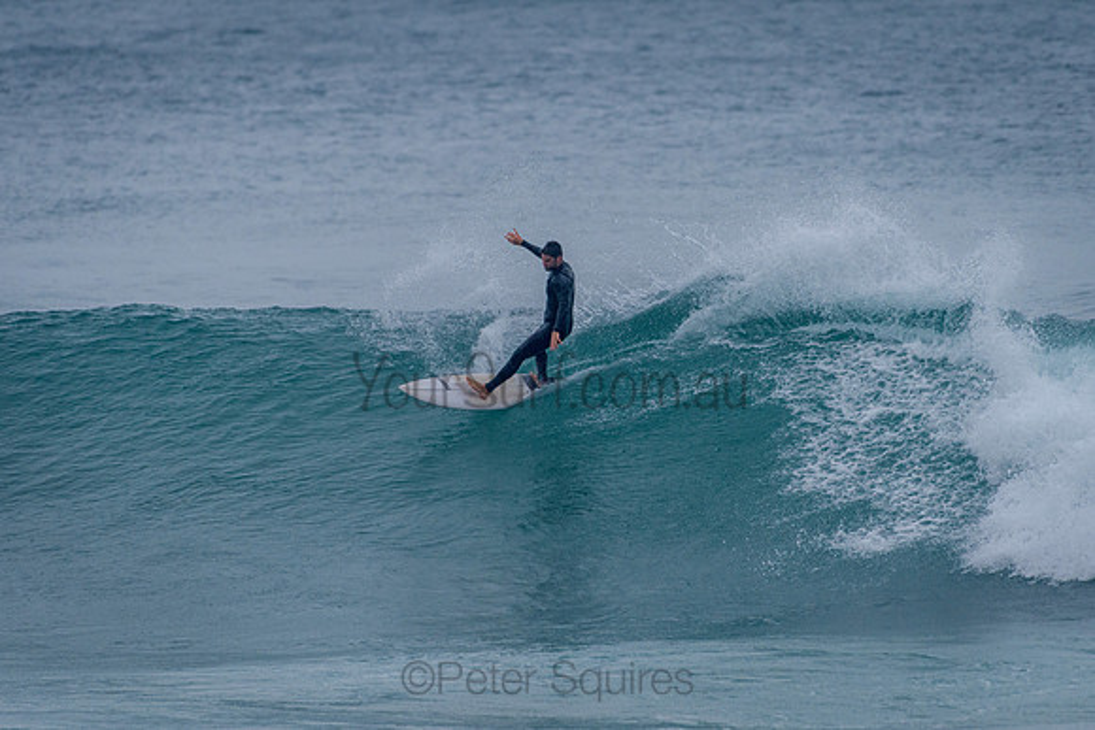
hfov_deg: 3.4
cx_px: 548
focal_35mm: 613
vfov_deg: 2.2
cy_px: 365
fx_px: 18634
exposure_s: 1/2000
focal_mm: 500
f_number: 5.6
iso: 720
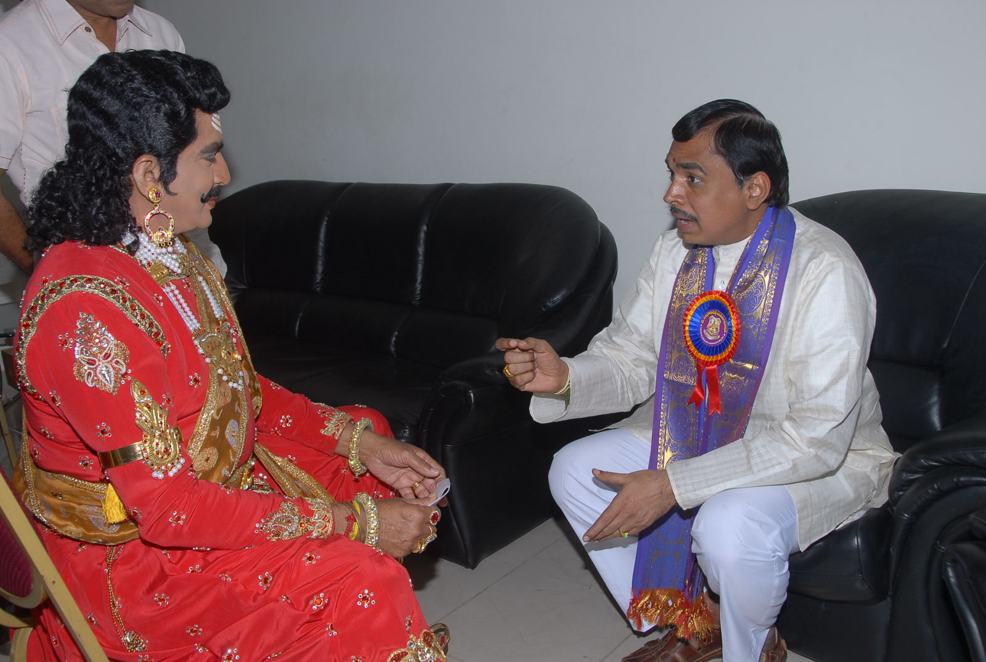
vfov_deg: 37.0
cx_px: 493
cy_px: 331
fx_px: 988
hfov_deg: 53.0
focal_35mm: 36
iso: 200
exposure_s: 1/125
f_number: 8
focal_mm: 24
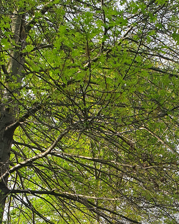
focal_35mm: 65
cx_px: 156
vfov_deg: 27.2
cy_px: 234
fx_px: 430
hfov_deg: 23.0
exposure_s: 1/268
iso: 50
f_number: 2.4
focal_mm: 4.32
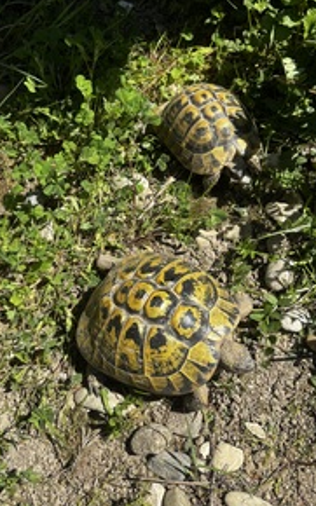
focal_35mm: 38
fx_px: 524
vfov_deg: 51.5
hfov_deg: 33.5
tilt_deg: -58.8
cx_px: 182
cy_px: 237
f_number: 1.6
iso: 50
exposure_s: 1/2062
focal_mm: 5.96
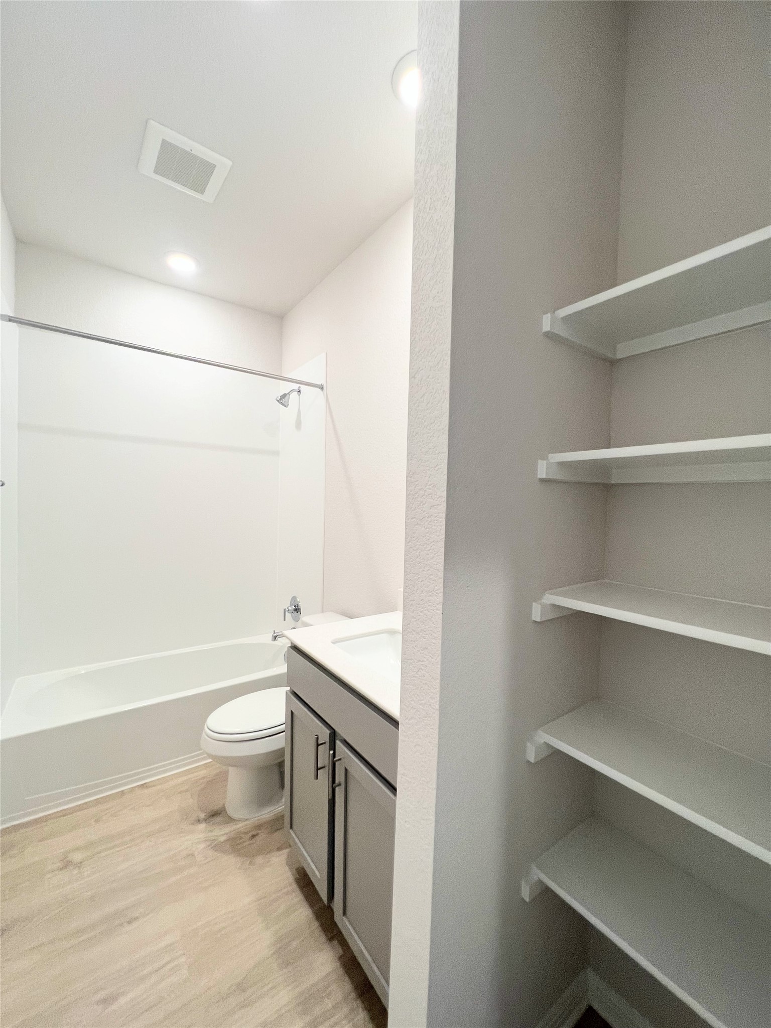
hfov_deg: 89.9
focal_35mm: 13
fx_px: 386
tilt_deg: -1.3
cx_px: 386
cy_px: 514
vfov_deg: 106.2
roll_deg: -1.3
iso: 125
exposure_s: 1/120
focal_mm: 1.57
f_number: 1.8
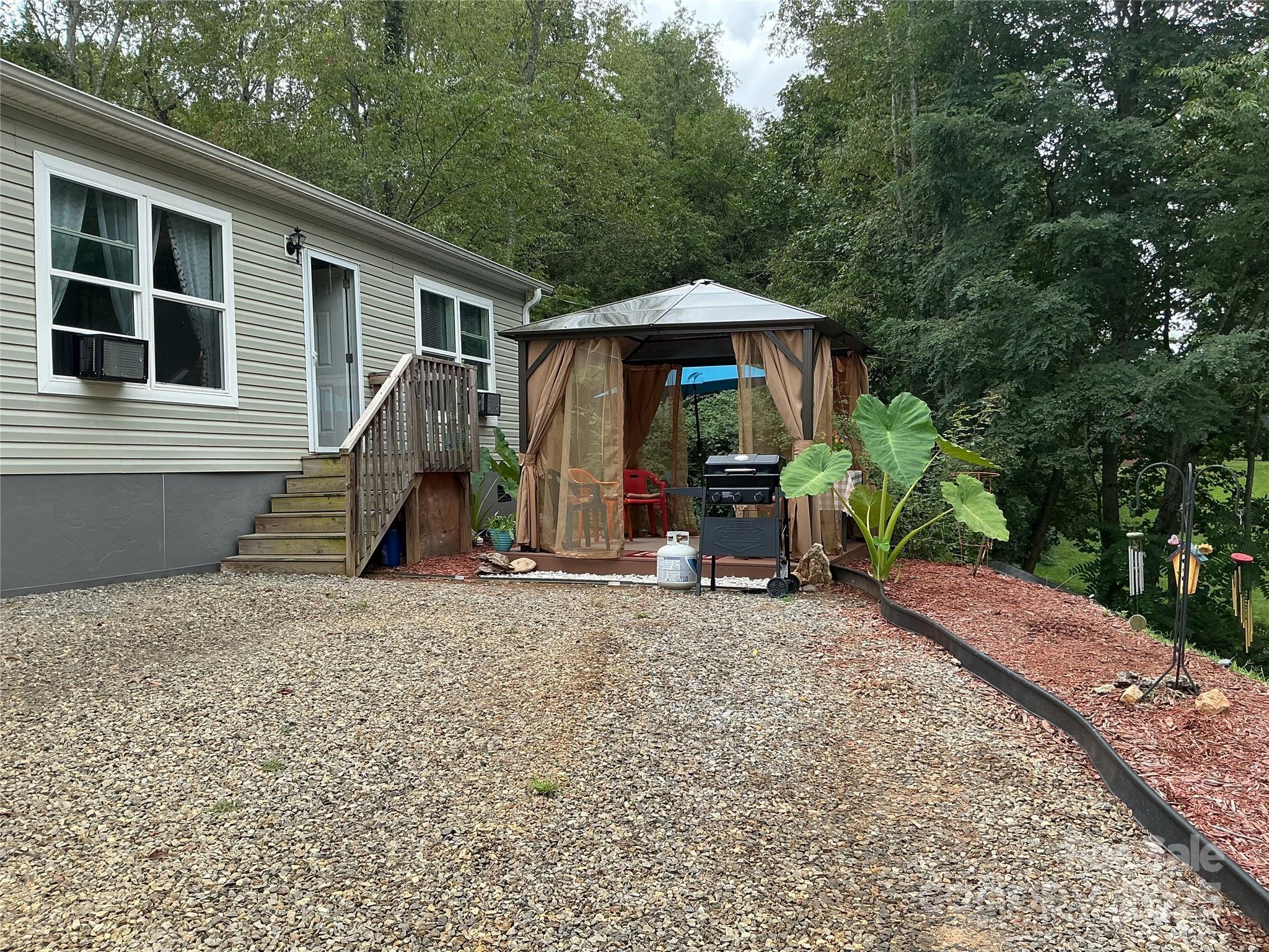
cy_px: 476
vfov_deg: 48.2
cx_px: 634
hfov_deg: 61.7
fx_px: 1063
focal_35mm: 29
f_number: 1.8
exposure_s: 1/482
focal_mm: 3
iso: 25
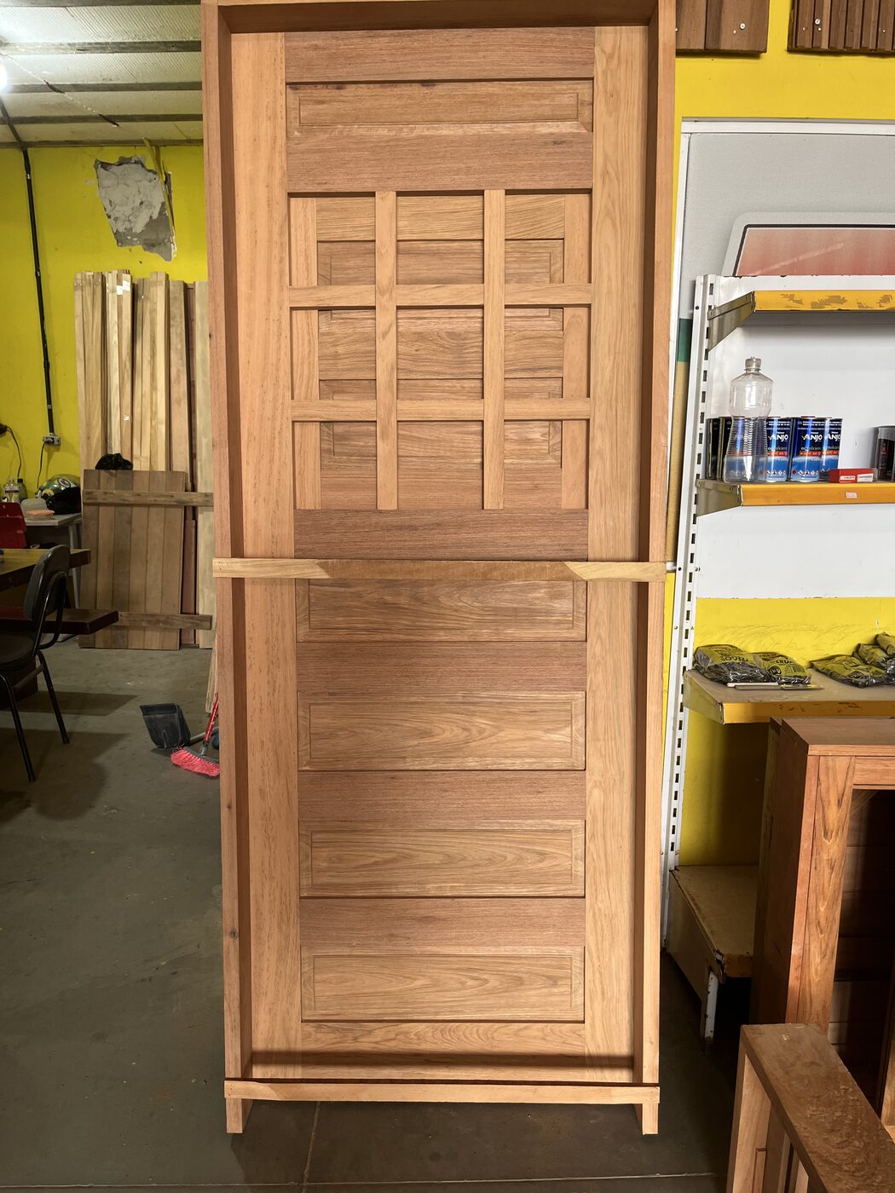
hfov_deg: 53.1
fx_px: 896
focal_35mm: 26
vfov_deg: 67.3
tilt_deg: -12.8
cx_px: 448
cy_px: 596
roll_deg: -0.6
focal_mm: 5.1
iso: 80
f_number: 1.6
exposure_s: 1/60
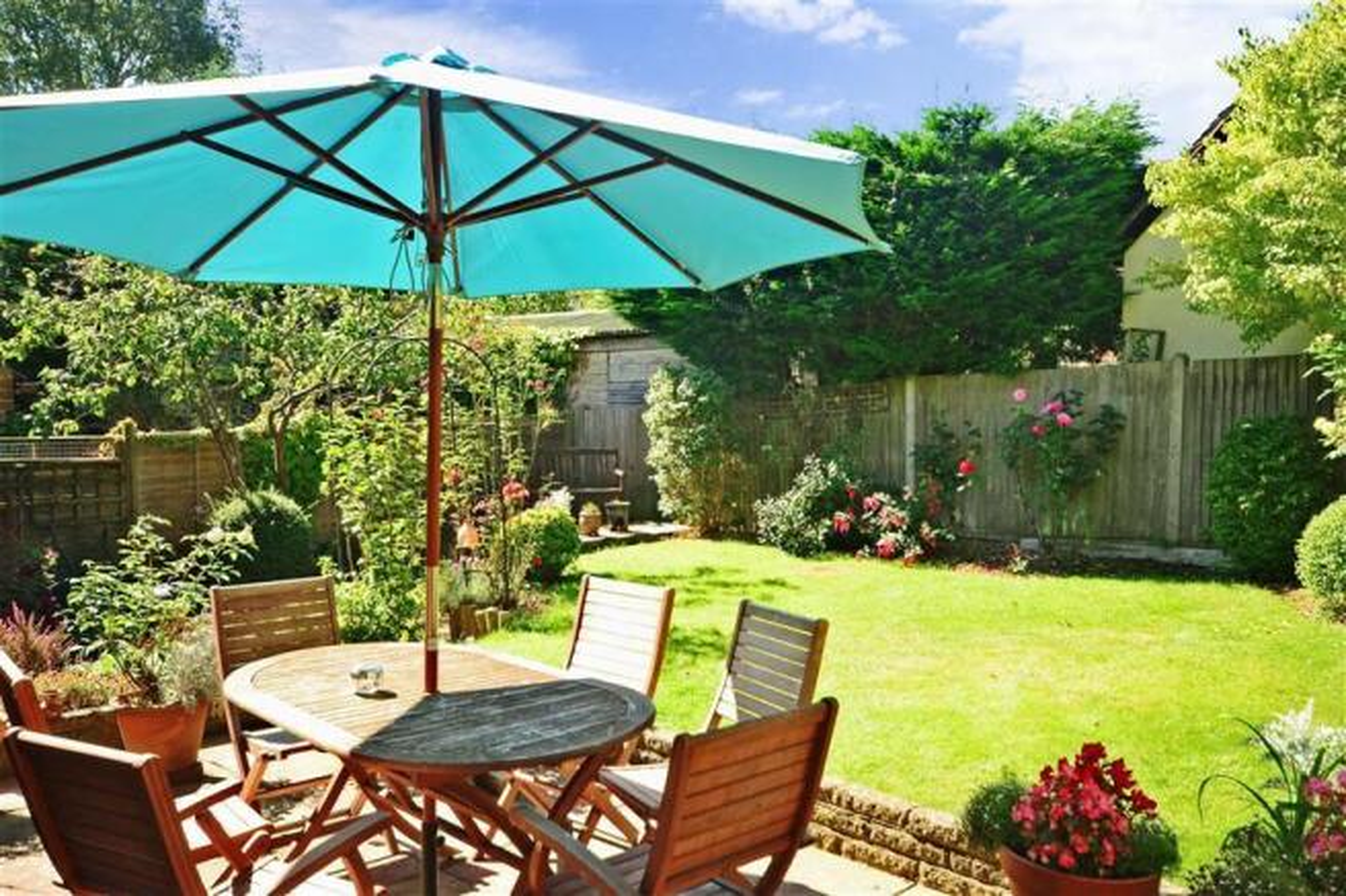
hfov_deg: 61.9
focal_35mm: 30
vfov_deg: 43.6
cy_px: 448
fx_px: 1121
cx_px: 673
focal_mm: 20
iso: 200
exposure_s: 1/60
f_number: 8
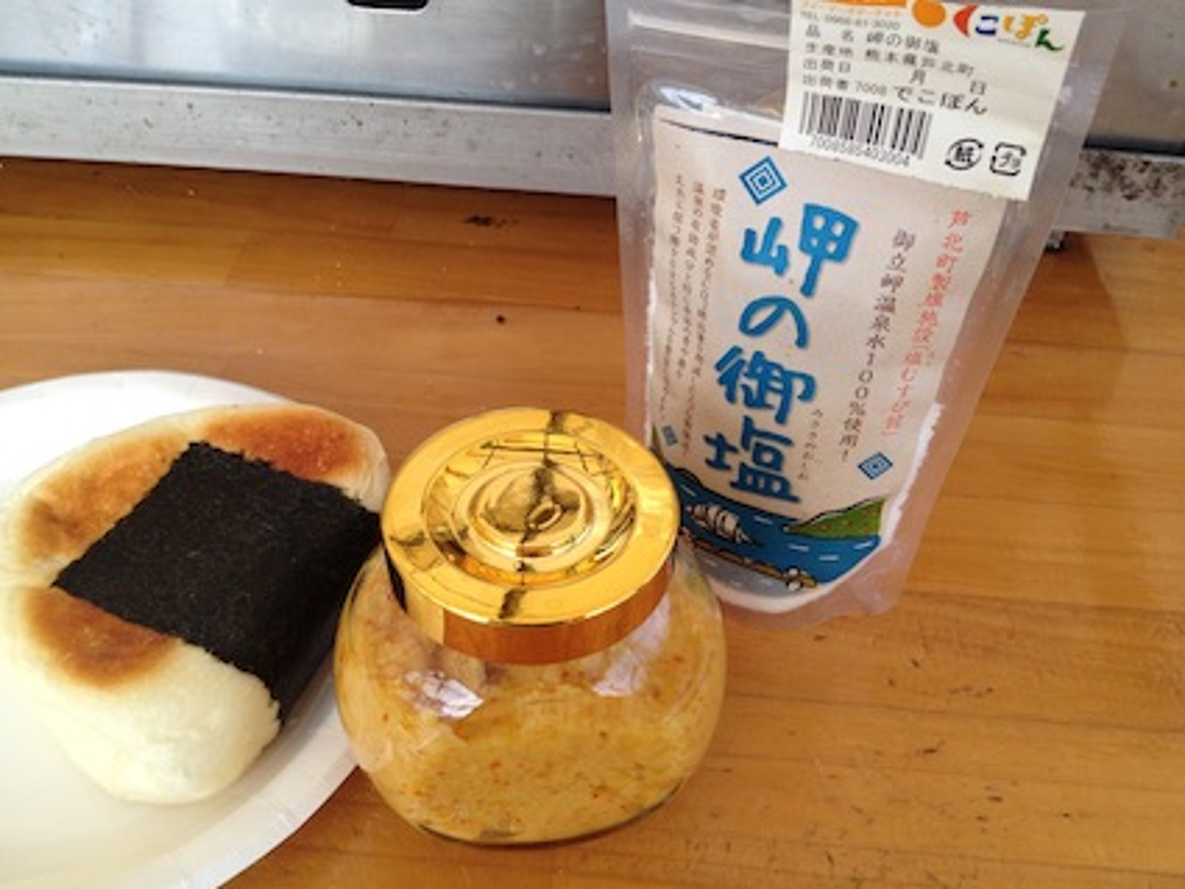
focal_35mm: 35
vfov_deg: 40.7
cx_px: 592
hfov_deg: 52.6
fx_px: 1198
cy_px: 444
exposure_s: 1/230
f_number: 2.4
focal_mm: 4.28
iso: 50
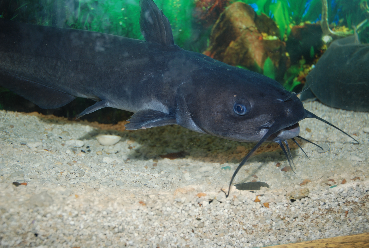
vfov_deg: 31.0
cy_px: 124
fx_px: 447
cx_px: 184
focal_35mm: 44
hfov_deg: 44.9
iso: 200
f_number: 4
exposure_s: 1/60
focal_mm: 29
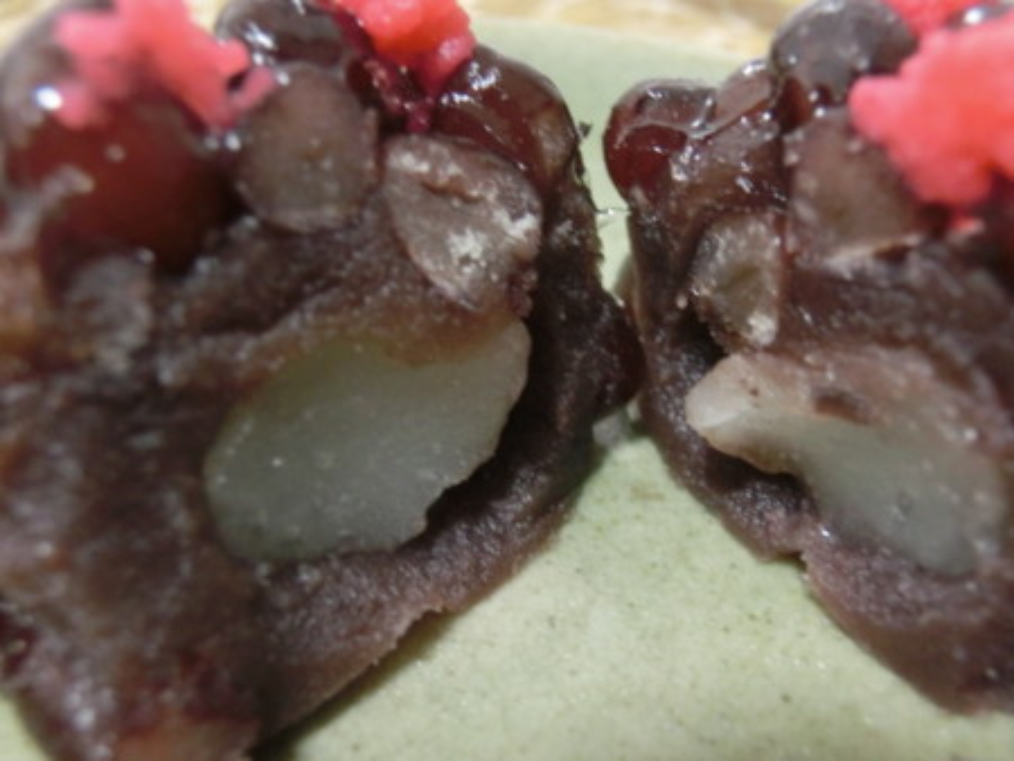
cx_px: 507
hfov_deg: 49.0
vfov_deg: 37.8
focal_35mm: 38
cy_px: 380
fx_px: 1114
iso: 800
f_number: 3.9
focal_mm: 6.67
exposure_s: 1/10
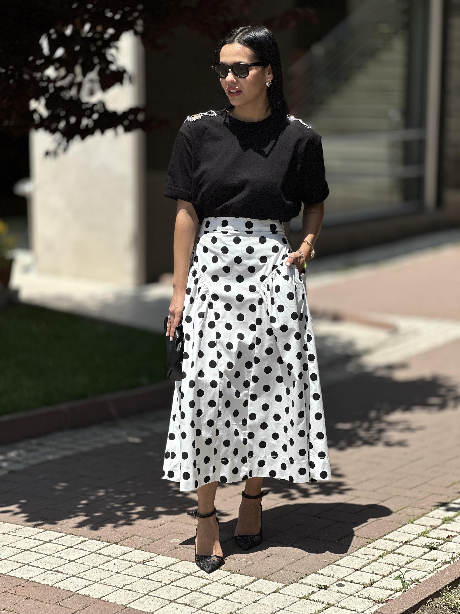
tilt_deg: -10.2
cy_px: 307
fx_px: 1364
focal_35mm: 77
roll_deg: -0.8
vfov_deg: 25.3
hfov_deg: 19.1
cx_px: 230
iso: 32
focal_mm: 9
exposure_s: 1/1783
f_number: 2.8
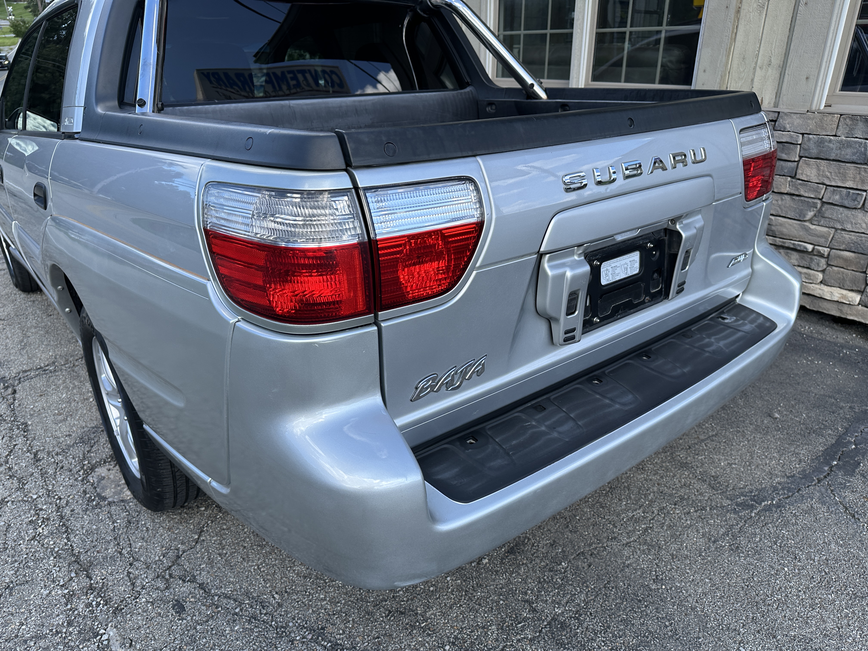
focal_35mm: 24
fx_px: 602
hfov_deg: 71.6
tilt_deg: -25.6
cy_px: 326
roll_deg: +0.3
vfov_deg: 56.8
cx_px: 434
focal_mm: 6.86
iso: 80
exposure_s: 1/1171
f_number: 1.78
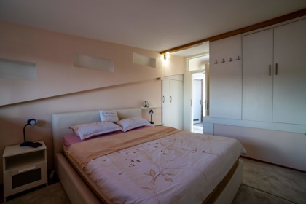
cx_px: 153
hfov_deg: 99.4
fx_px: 130
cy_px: 102
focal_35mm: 15
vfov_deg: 76.3
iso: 100
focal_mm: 10
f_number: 11
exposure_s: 1
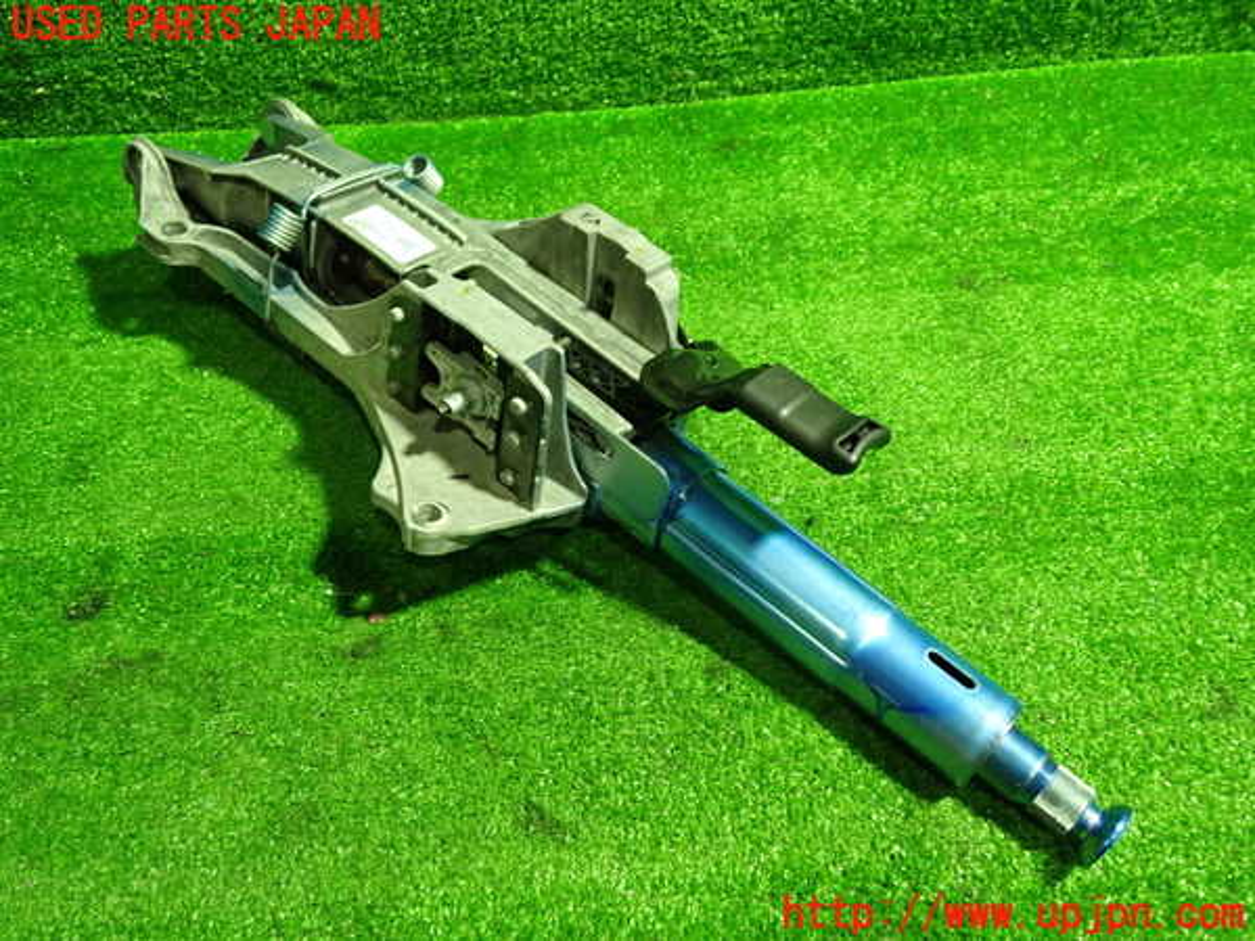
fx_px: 1088
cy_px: 470
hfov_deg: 60.0
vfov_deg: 46.8
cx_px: 628
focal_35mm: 30
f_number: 2.3
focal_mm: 5.4
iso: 500
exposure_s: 1/30
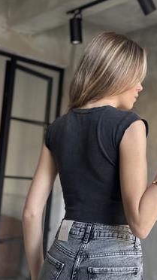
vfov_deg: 34.9
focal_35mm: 60
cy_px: 123
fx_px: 444
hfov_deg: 20.0
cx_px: 104
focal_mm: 6.86
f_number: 1.78
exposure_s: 1/60
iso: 400
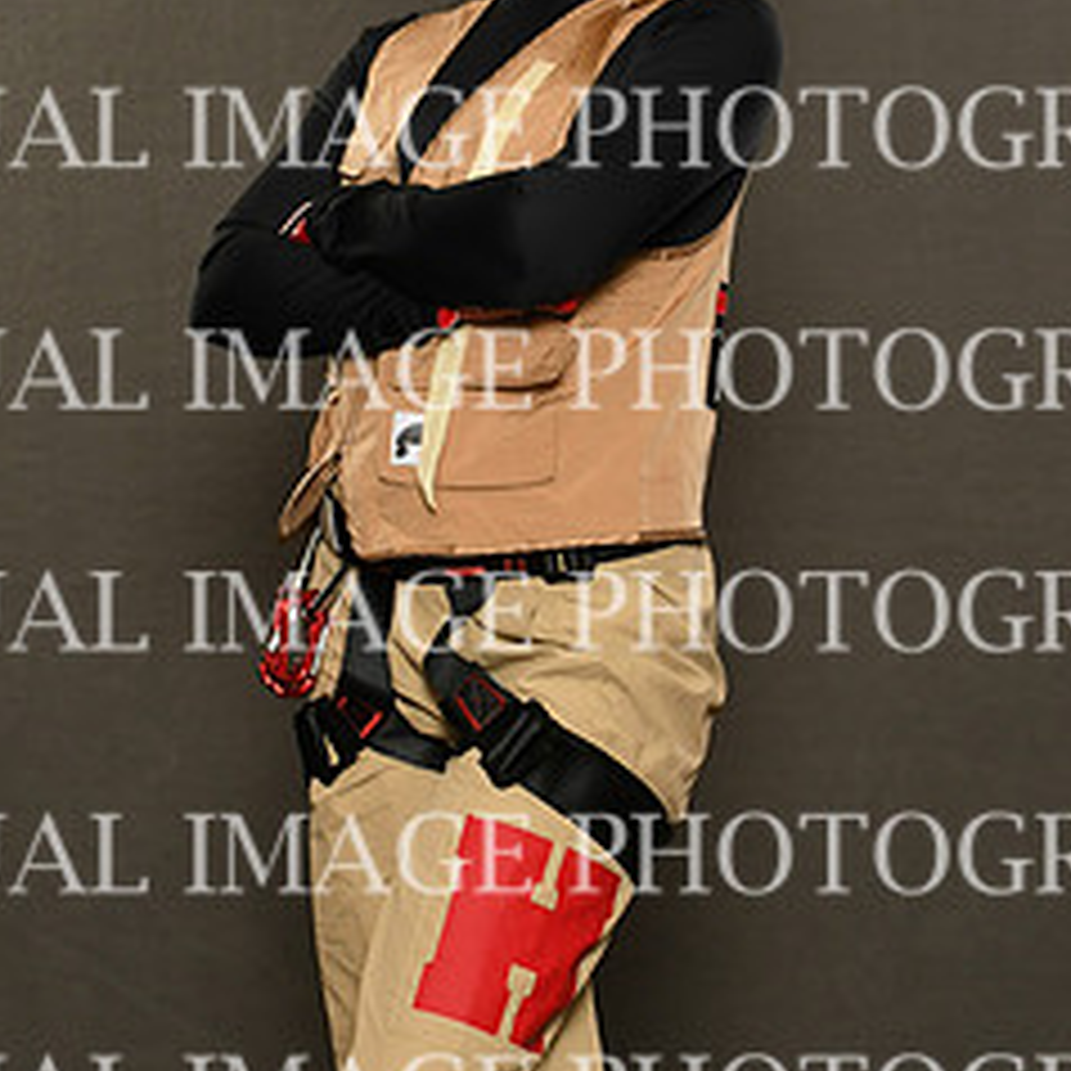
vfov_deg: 14.8
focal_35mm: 118
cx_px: 538
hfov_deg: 14.8
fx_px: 4130
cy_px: 490
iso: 500
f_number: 7.1
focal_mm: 38
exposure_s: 1/200
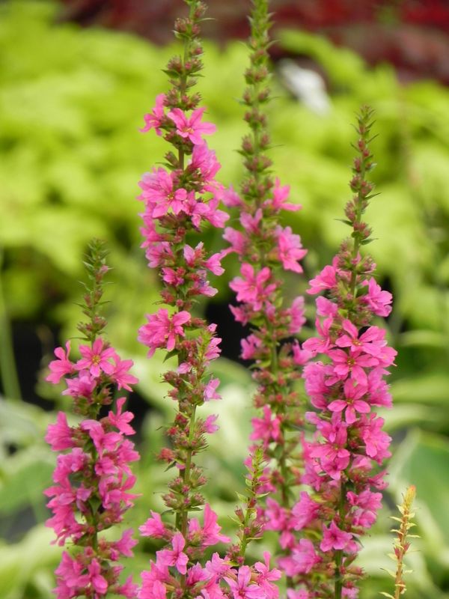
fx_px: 6520
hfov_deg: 3.9
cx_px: 224
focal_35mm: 377
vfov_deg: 5.3
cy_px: 300
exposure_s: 1/200
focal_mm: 67.2
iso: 160
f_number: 5.6
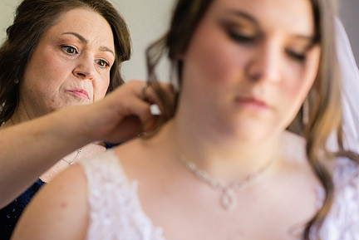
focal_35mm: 114
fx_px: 1138
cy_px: 107
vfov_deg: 12.0
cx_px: 121
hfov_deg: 17.9
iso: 800
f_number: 2.8
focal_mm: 85
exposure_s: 1/500
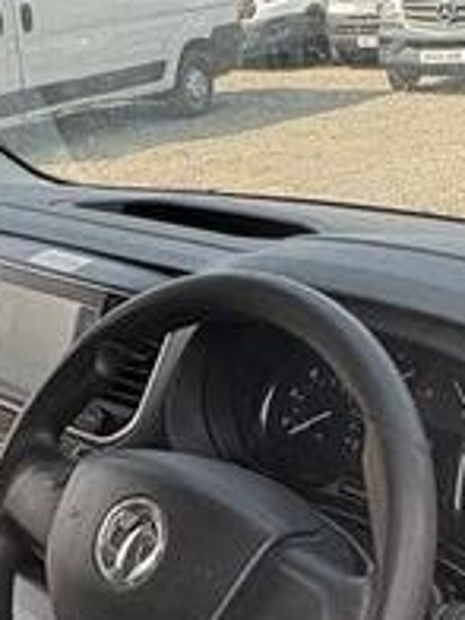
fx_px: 1146
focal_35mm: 64
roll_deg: +2.6
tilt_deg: -26.5
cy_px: 560
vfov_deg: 29.0
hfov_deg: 22.9
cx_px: 183
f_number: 2.2
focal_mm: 2.22
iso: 40
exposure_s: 1/148
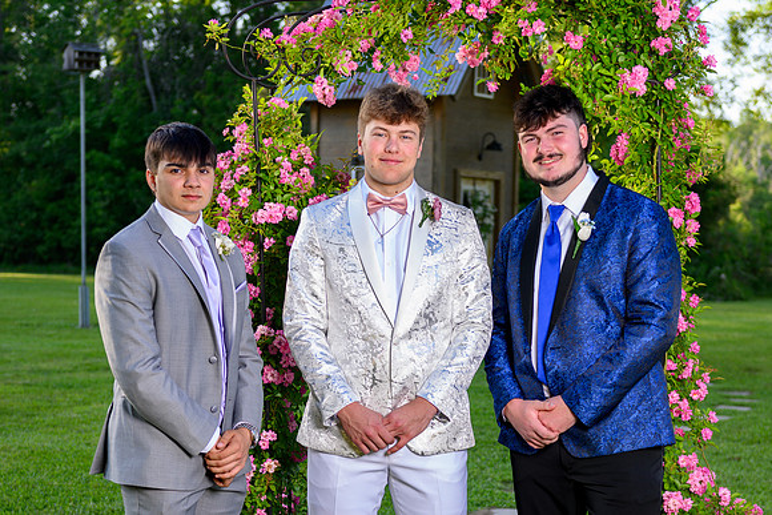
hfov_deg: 28.9
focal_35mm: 70
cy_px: 381
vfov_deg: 19.4
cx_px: 387
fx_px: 1495
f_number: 2.8
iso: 100
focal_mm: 40
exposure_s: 1/250
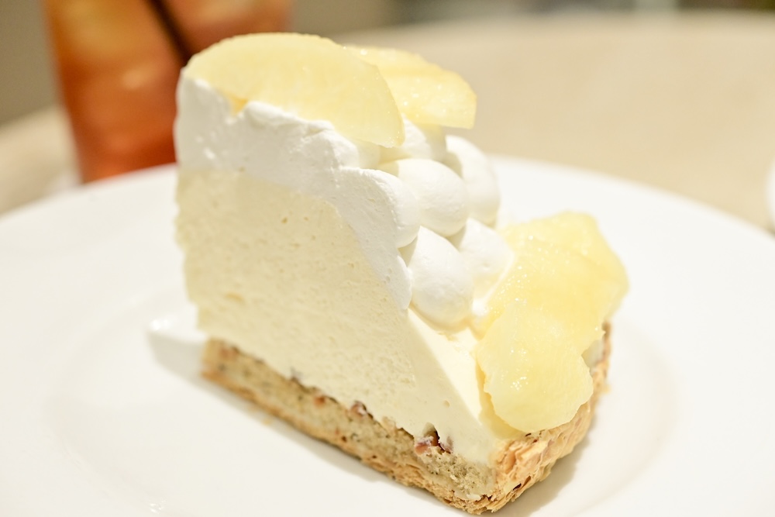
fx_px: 1292
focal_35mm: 60
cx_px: 388
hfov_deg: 33.4
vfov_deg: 22.6
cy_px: 258
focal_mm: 60
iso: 6400
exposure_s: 1/640
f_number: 5
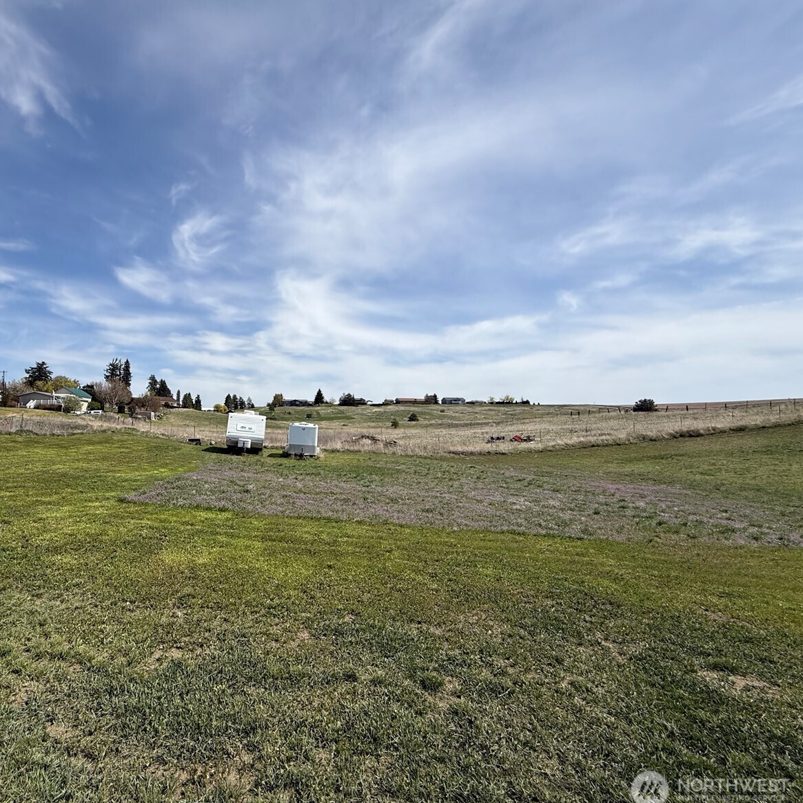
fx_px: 446
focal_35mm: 17
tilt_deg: +3.7
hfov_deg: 80.8
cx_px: 258
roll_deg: -0.4
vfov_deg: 84.0
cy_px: 404
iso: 50
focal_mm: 2.22
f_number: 2.2
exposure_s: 1/3663
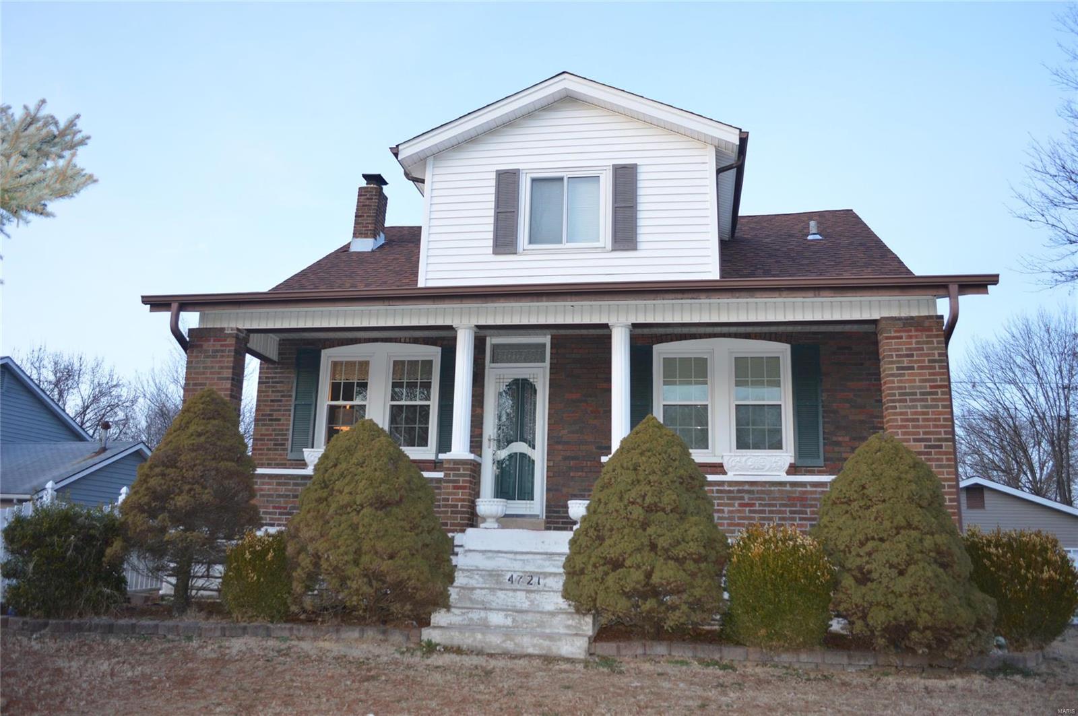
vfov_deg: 47.8
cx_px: 539
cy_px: 358
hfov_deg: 67.4
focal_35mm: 27
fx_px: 808
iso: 400
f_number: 4
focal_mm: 18
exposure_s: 1/60
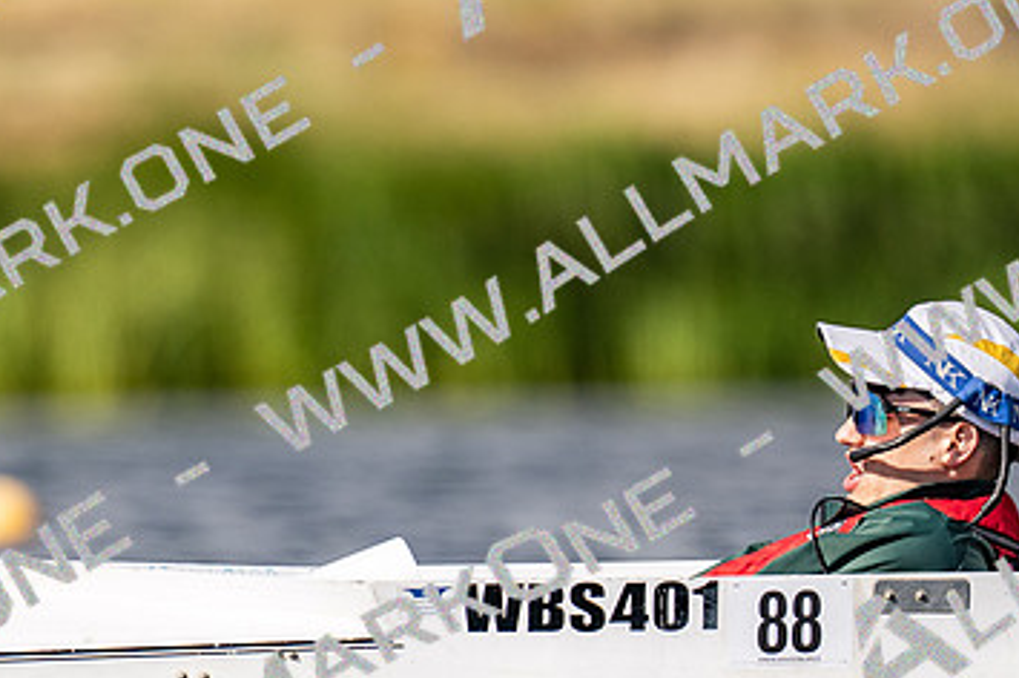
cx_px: 609
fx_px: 41598
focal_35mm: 1471
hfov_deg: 1.4
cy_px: 460
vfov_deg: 0.9
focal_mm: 600
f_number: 4
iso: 160
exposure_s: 1/2500
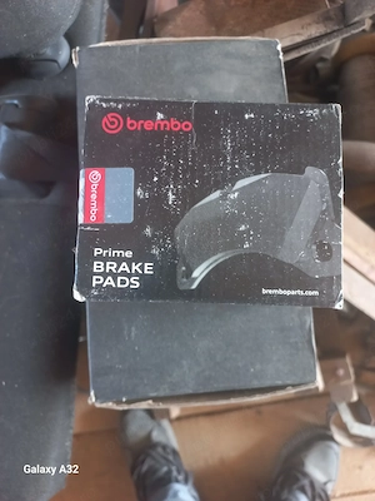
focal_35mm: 25
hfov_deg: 54.9
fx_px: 361
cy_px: 250
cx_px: 188
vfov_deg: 69.4
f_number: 1.8
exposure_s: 1/33
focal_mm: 4.6
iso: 200
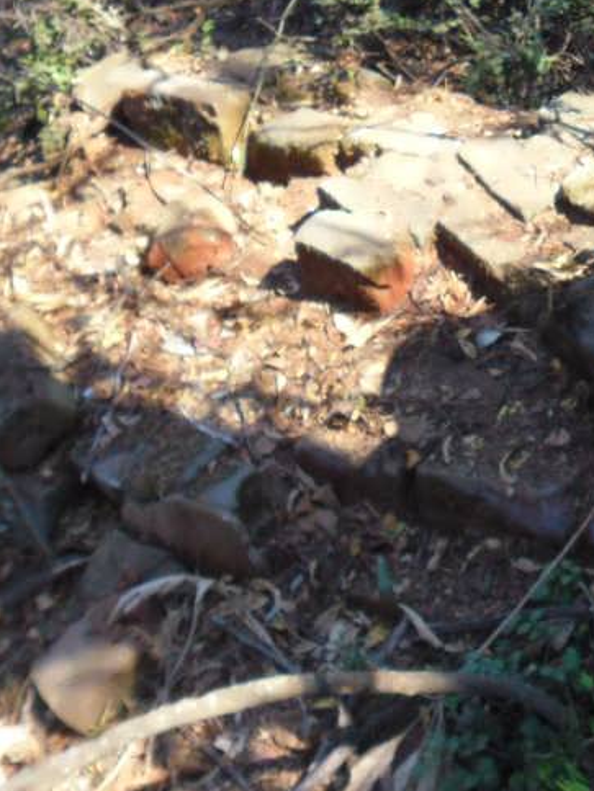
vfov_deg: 28.0
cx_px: 838
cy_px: 88
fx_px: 1533
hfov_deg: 19.6
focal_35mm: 67
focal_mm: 4.9
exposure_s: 1/125
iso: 80
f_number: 3.5
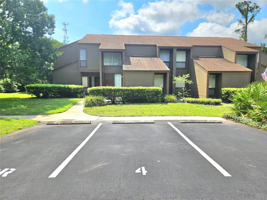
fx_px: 177
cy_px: 100
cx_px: 134
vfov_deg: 58.9
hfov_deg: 73.9
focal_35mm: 23
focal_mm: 5.4
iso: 25
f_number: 1.8
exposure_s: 1/2000
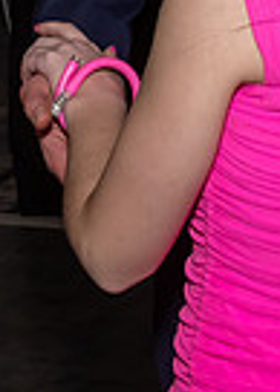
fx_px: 1939
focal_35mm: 174
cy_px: -344
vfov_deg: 10.7
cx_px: 320
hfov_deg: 8.2
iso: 800
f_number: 7.1
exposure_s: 1/250
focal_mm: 20
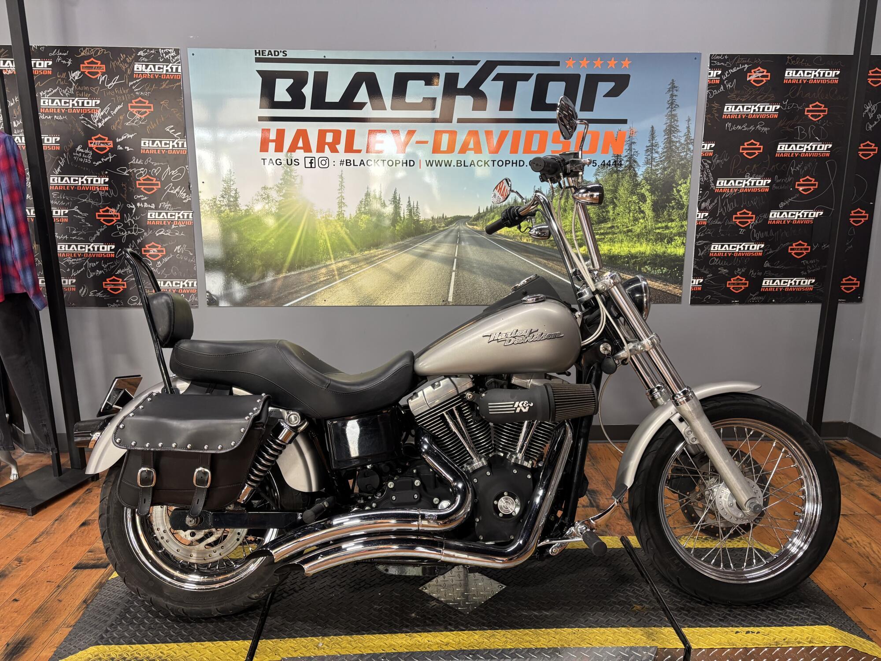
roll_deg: -0.2
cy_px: 330
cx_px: 440
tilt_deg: -12.3
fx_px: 662
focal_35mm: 26
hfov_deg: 67.3
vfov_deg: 53.1
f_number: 1.6
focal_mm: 5.96
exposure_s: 1/60
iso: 160
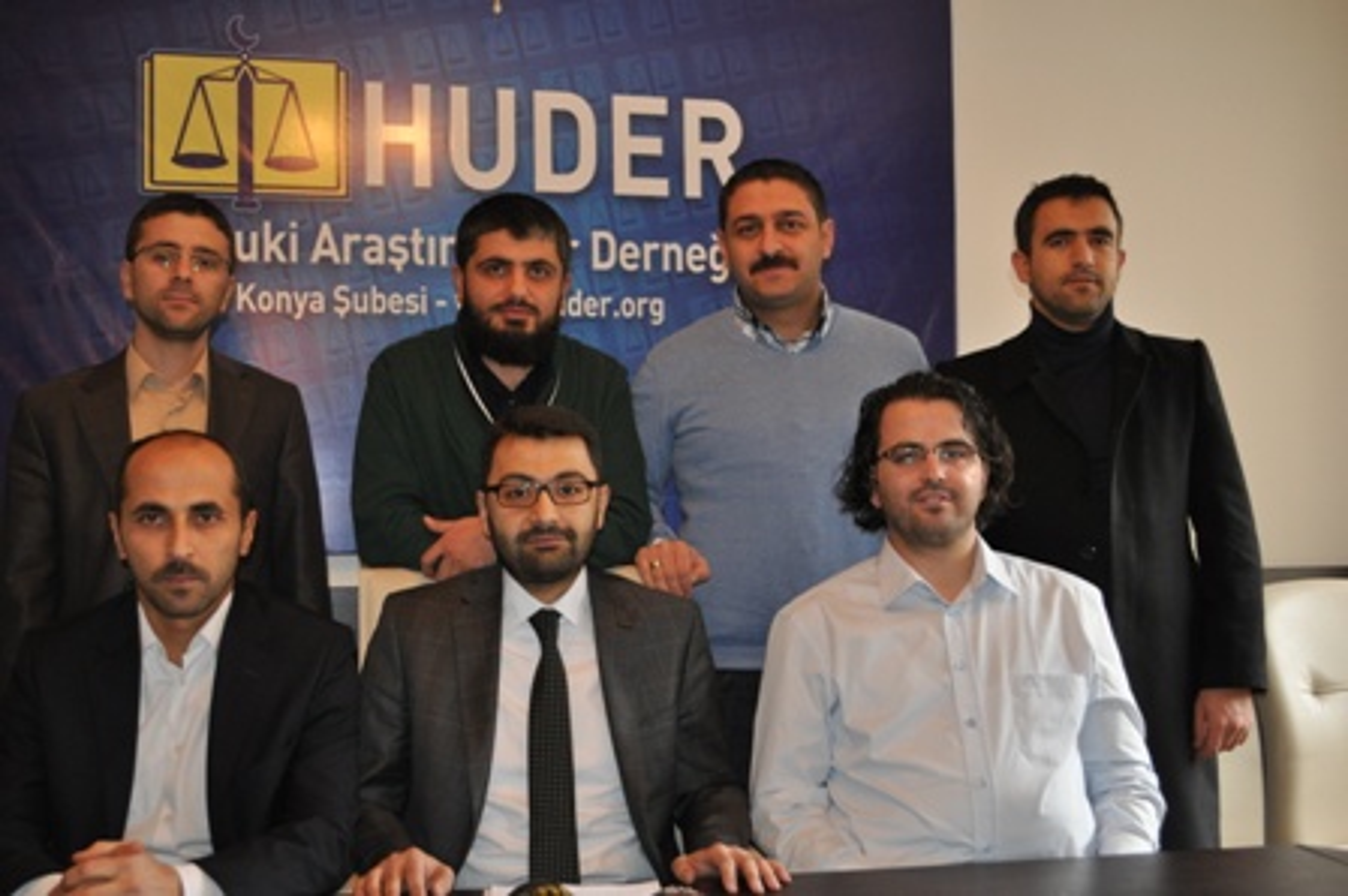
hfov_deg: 49.6
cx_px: 674
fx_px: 1459
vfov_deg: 34.2
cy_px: 448
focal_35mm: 39
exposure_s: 1/60
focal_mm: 26
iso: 800
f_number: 4.2
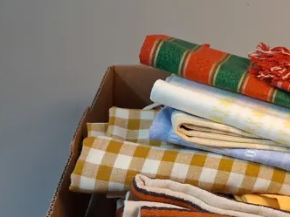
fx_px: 545
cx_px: 296
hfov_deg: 27.9
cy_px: 143
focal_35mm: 65
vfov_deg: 22.5
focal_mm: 4
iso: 320
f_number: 1.8
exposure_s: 1/50
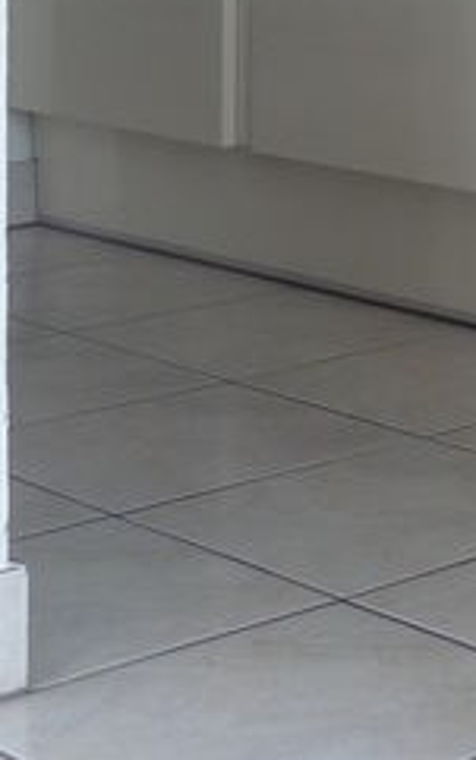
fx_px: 2548
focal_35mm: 123
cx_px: 955
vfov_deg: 15.4
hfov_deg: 9.9
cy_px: -435
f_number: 3.3
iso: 100
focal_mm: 4.7
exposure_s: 1/40
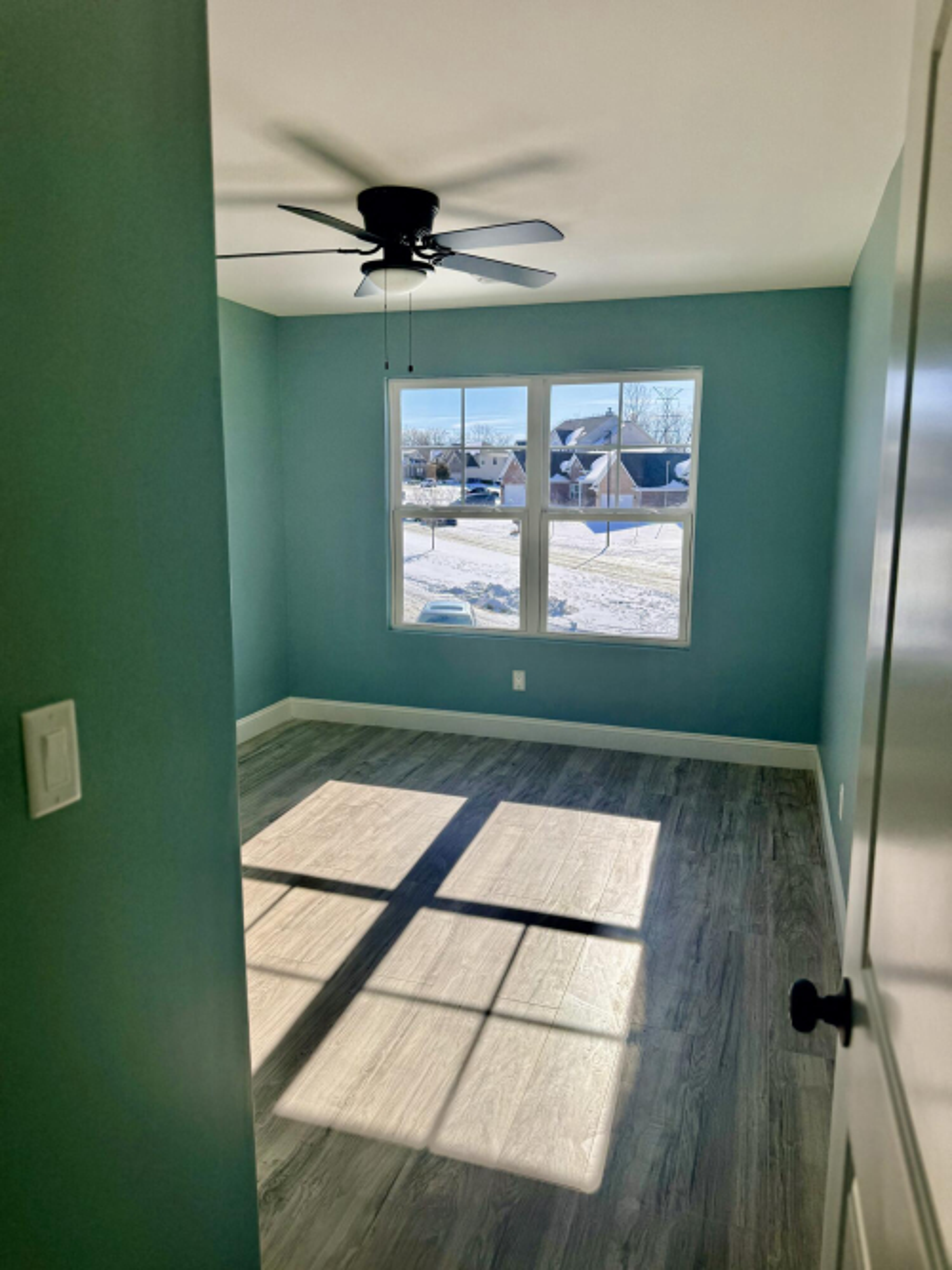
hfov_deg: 56.8
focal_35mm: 24
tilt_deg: -9.5
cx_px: 476
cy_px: 635
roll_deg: -0.7
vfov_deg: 71.6
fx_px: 880
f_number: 1.78
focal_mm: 6.76
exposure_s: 1/4673
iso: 80
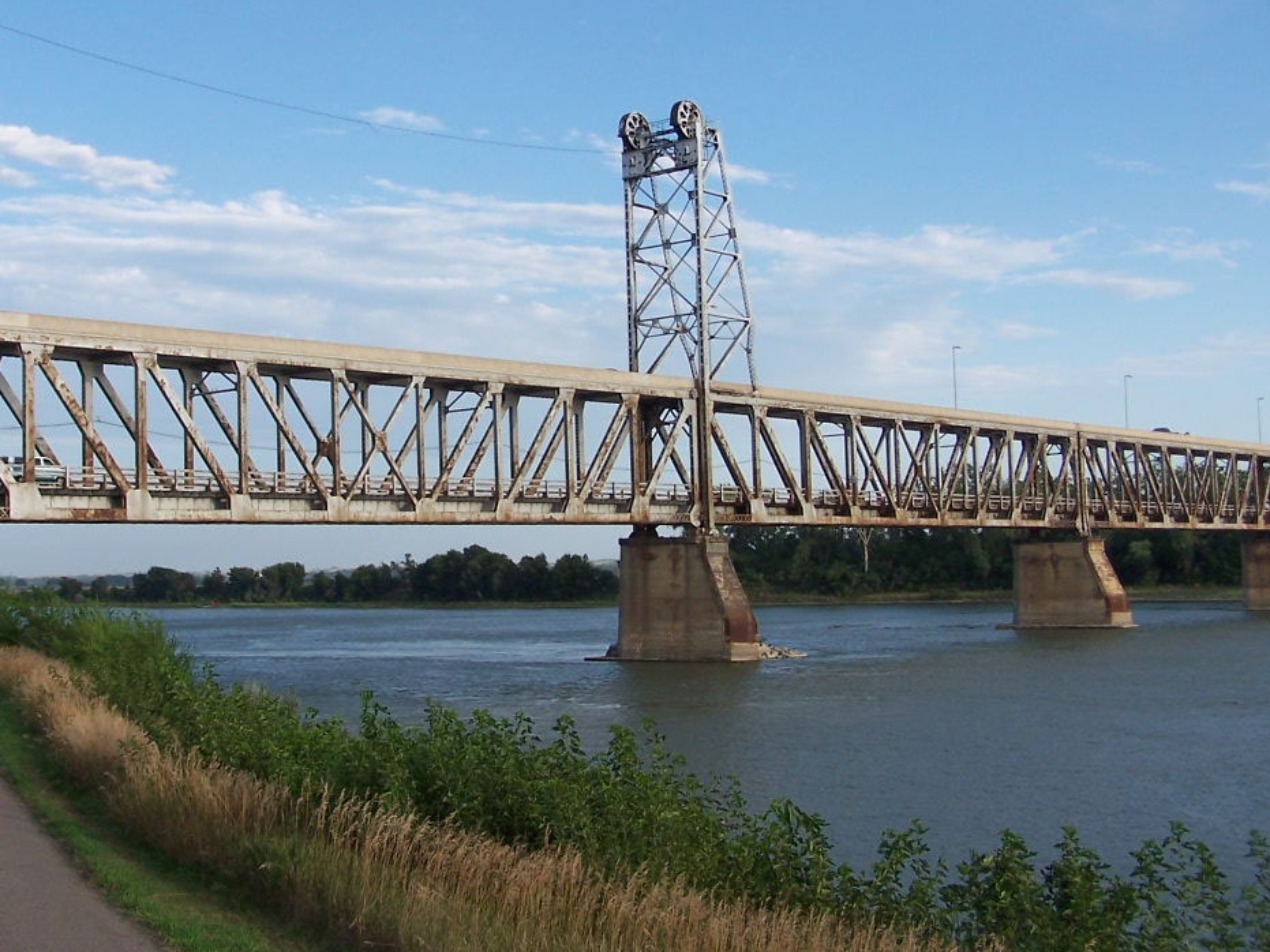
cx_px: 491
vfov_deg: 29.6
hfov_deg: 38.7
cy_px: 381
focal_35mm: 49
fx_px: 1797
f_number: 4
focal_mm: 6.3
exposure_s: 1/350
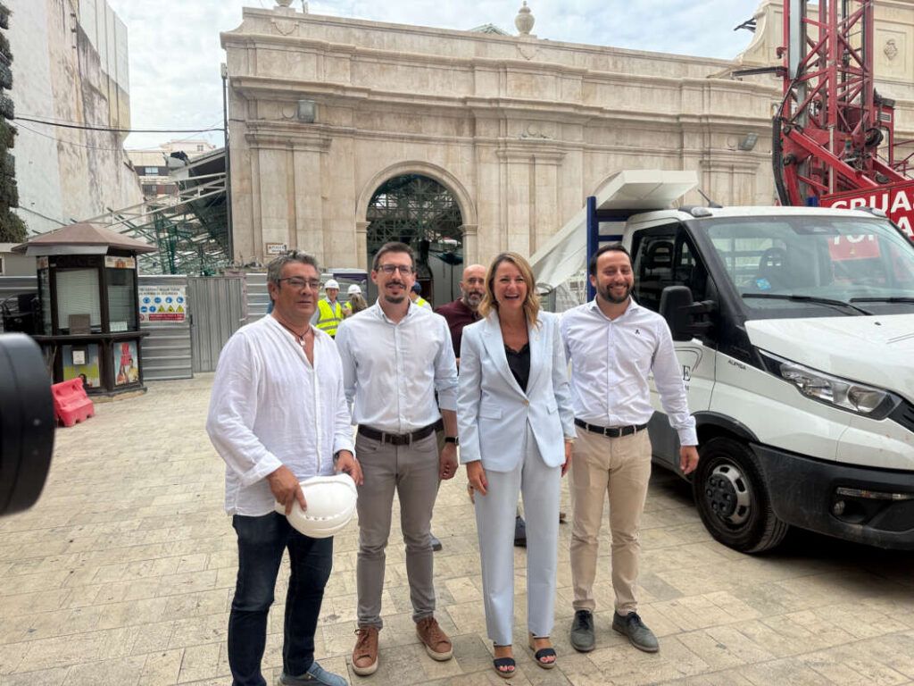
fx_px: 634
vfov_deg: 56.8
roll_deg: +0.7
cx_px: 457
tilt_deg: -1.8
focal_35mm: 24
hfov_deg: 71.6
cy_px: 343
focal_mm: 6.76
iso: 100
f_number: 1.78
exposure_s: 1/2299
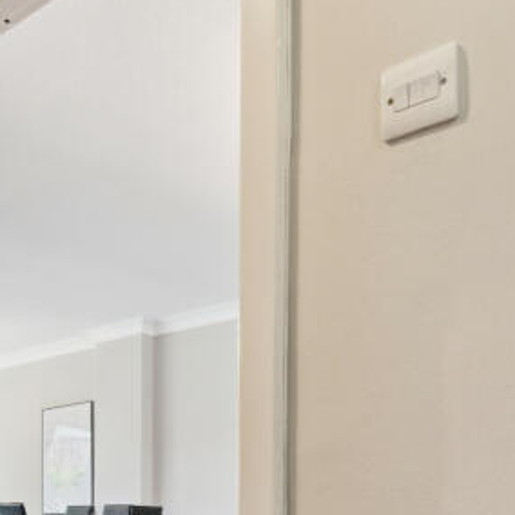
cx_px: 27
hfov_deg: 32.5
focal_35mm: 49
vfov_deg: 31.5
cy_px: 539
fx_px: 825
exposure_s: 1/2.5
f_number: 11
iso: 400
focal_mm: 16
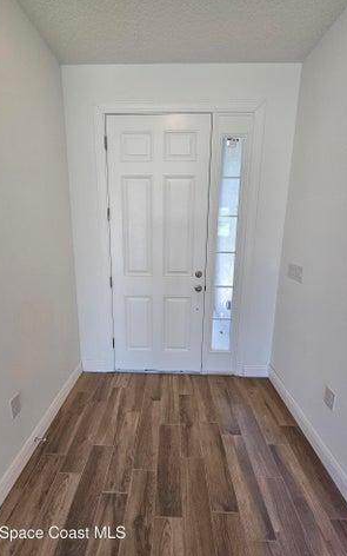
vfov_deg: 105.3
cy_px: 276
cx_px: 158
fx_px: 212
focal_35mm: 14
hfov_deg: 78.4
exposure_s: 1/60
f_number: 2.2
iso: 64
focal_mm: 2.2
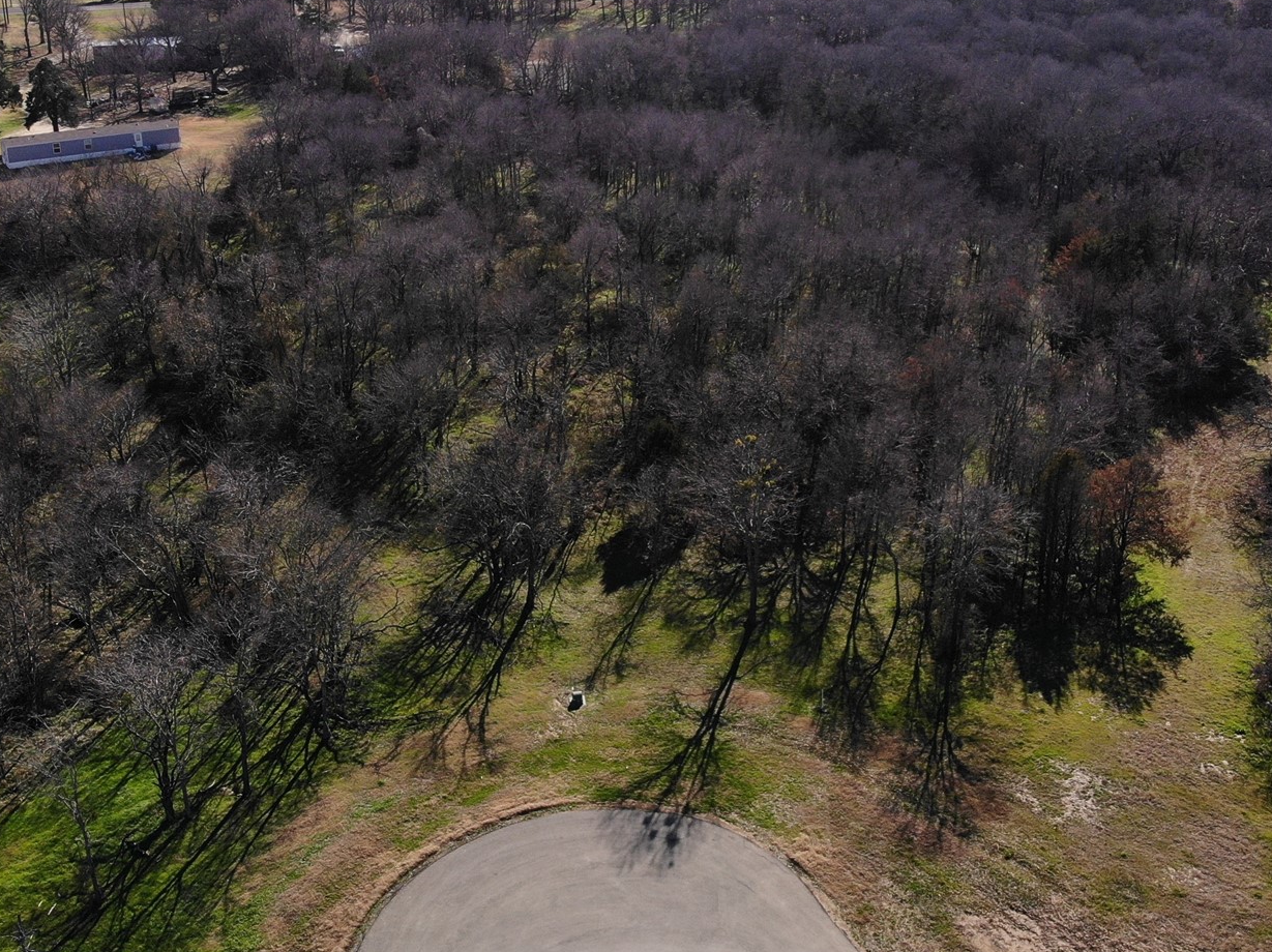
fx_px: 1469
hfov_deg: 46.8
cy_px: 348
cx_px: 698
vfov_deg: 35.7
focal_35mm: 40
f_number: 2.8
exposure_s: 1/934
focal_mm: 4.5
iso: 112
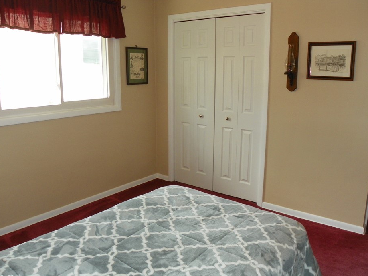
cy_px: 131
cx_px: 190
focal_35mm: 29
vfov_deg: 48.2
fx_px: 308
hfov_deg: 61.6
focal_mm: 4.6
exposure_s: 1/50
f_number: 2.8
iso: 64
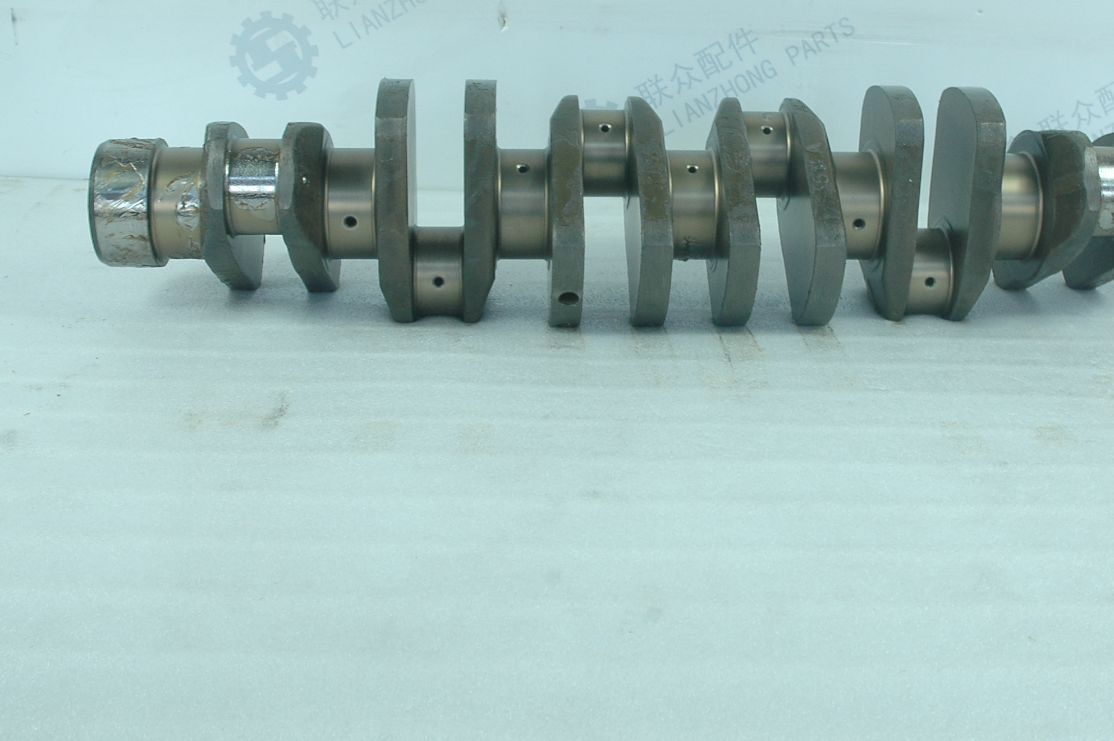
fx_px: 1546
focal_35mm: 50
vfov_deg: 26.8
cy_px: 242
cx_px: 657
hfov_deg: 39.5
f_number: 10
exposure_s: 1/13
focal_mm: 22
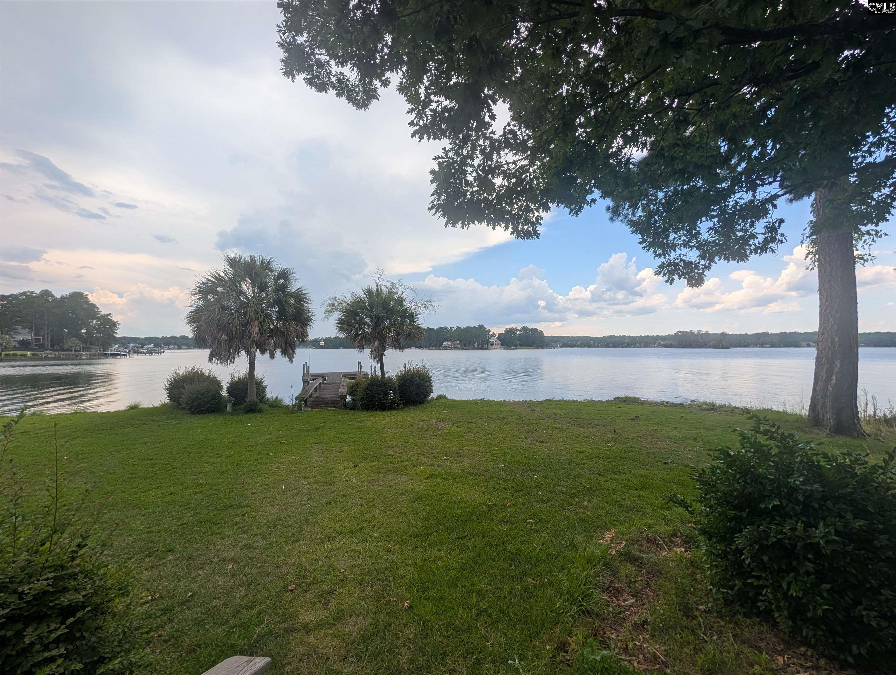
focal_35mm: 12
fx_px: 311
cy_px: 338
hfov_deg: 110.5
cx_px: 448
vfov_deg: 94.6
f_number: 1.7
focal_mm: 2.02
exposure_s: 1/1361
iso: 50
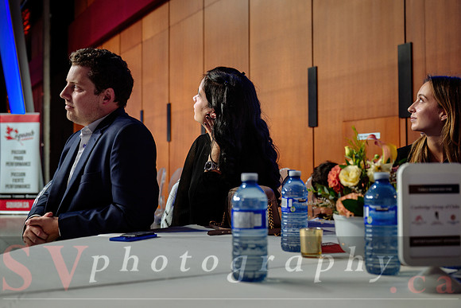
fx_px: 614
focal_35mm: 48
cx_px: 210
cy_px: 140
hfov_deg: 41.1
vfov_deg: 28.1
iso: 500
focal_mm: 44
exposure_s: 1/40
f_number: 4
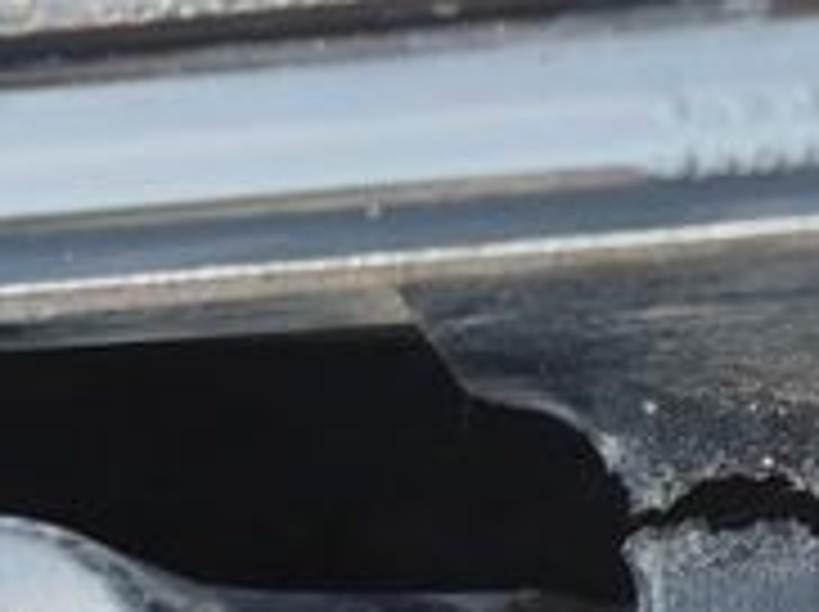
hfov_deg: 11.4
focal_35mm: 169
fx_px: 3993
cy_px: 392
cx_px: 1080
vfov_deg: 8.8
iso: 80
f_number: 1.7
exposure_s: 1/50
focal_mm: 5.31
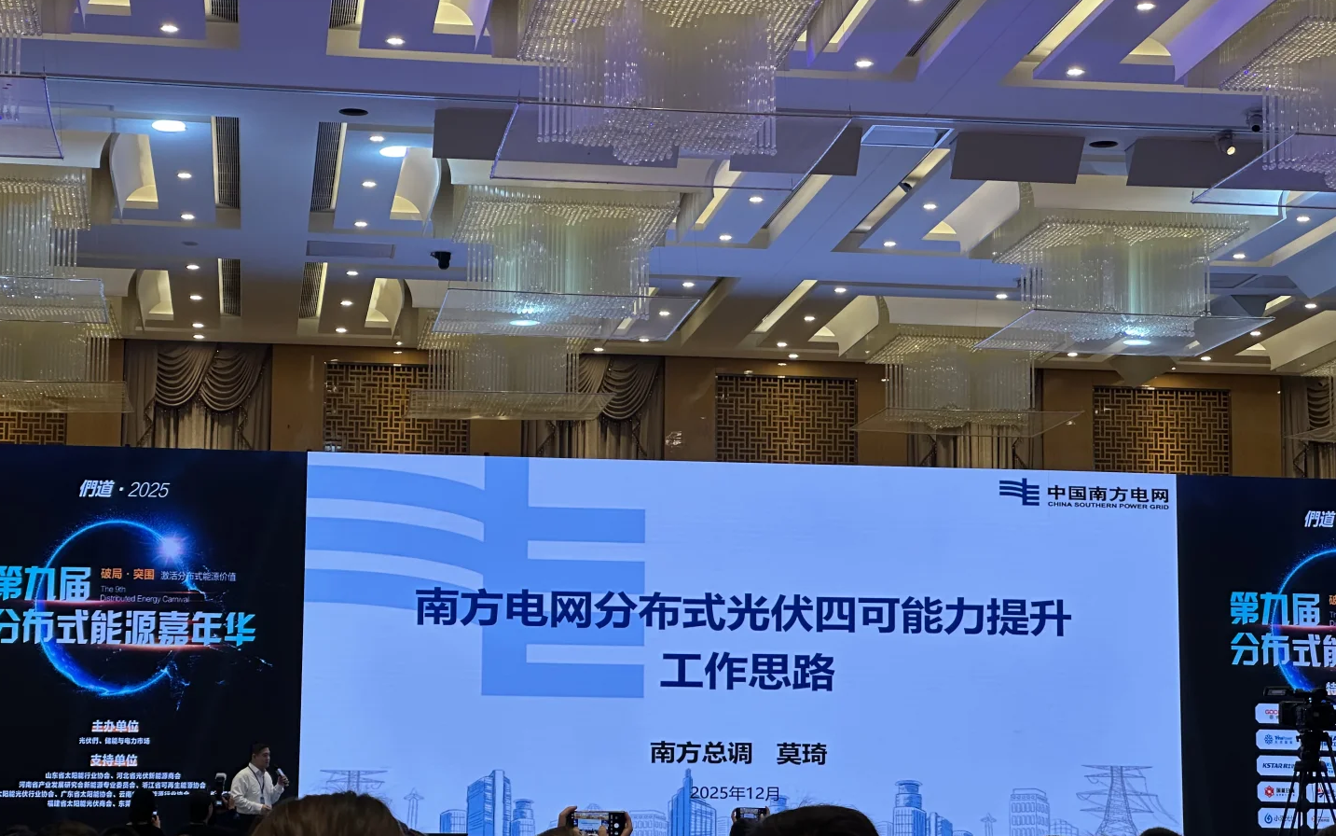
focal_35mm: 82
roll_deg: -0.8
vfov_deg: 15.9
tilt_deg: +7.6
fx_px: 2986
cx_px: 666
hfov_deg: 25.2
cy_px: 453
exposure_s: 1/99
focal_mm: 9
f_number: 2.8
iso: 80
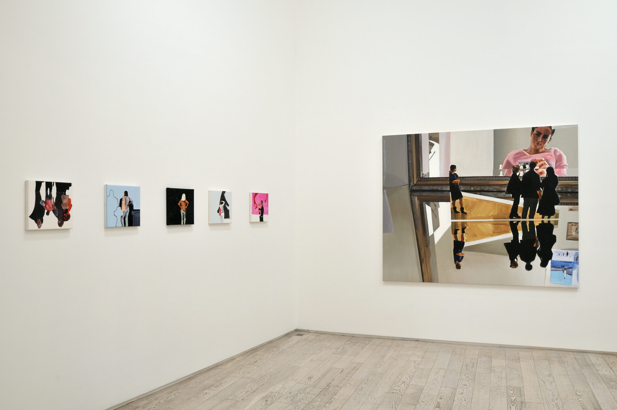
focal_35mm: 28
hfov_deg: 64.6
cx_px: 308
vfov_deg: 45.6
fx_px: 488
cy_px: 205
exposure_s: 1.6
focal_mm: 19
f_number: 11
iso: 200
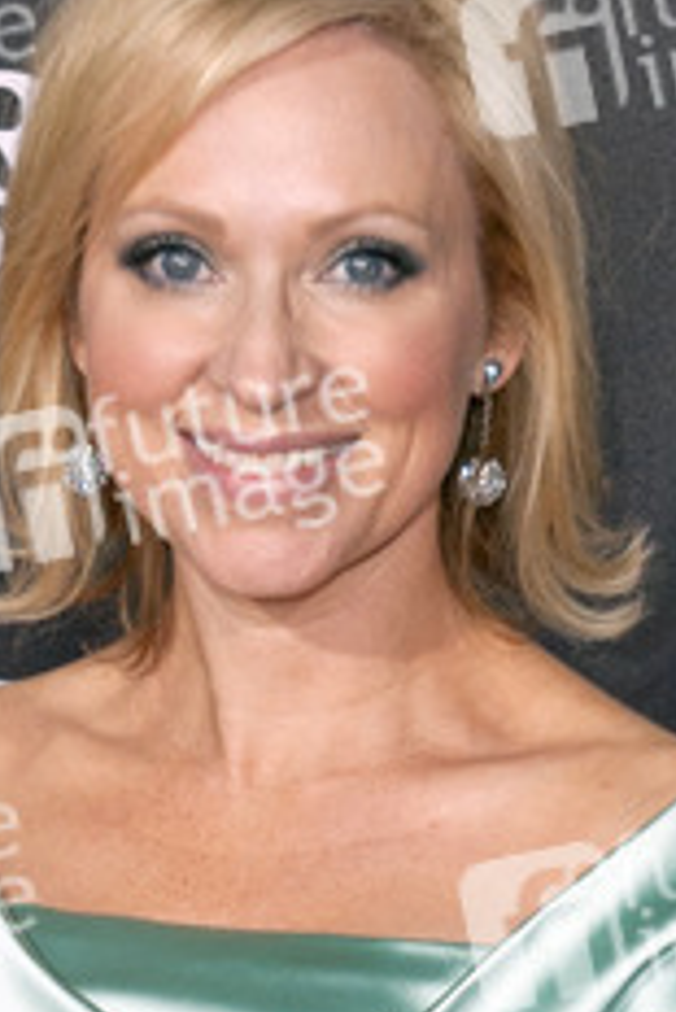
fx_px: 2812
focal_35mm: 100
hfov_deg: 13.7
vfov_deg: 20.3
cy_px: 689
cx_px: 290
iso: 400
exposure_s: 1/400
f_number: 4.5
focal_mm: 58
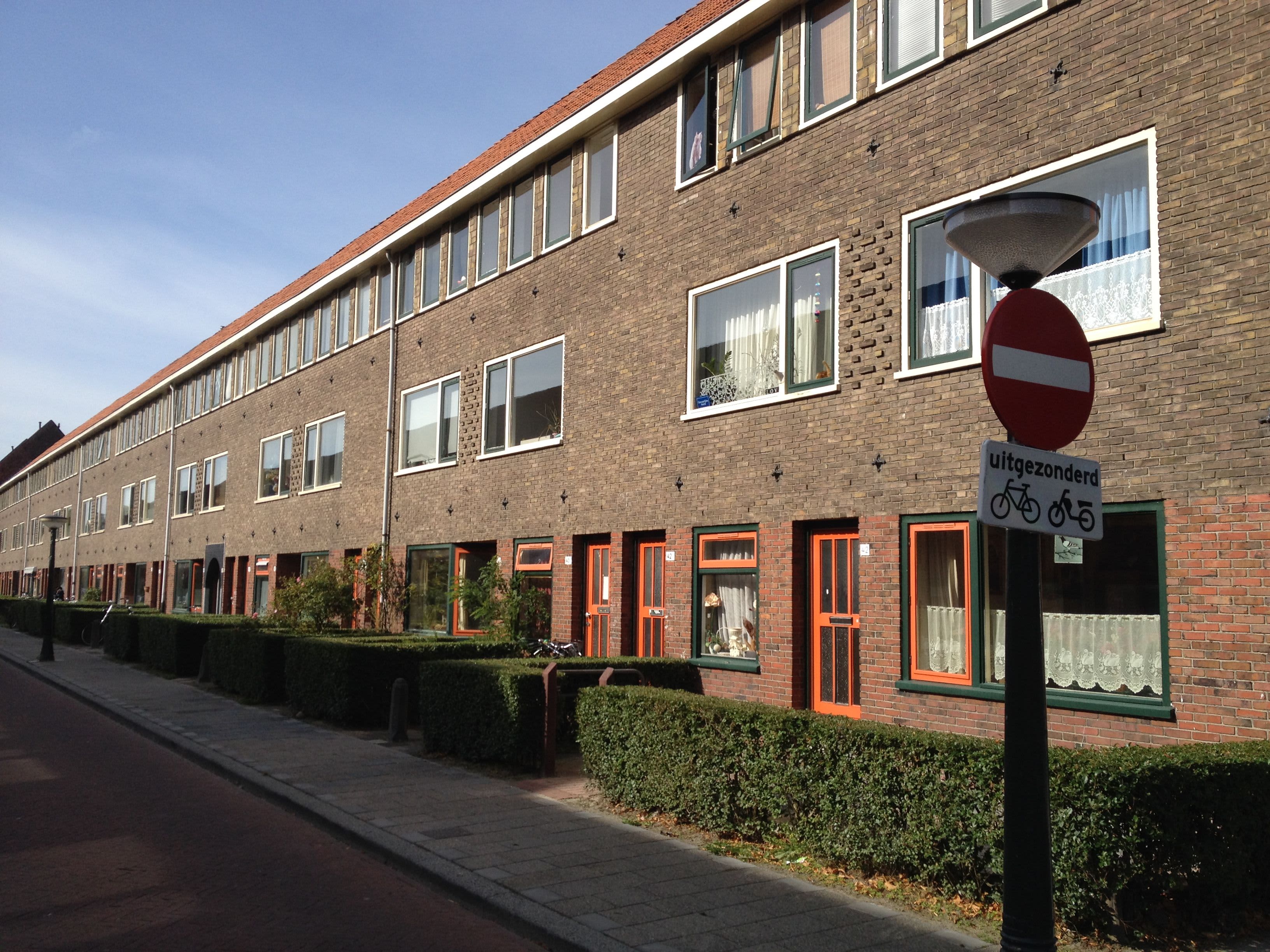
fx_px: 1284
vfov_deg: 40.7
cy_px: 476
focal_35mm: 35
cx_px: 635
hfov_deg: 52.6
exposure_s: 1/1577
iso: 50
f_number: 2.4
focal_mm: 4.3
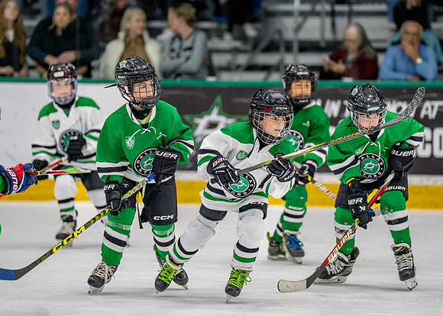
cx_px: 237
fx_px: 3252
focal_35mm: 259
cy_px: 130
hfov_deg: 7.8
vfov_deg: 5.6
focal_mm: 197
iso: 1000
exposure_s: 1/1250
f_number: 2.8
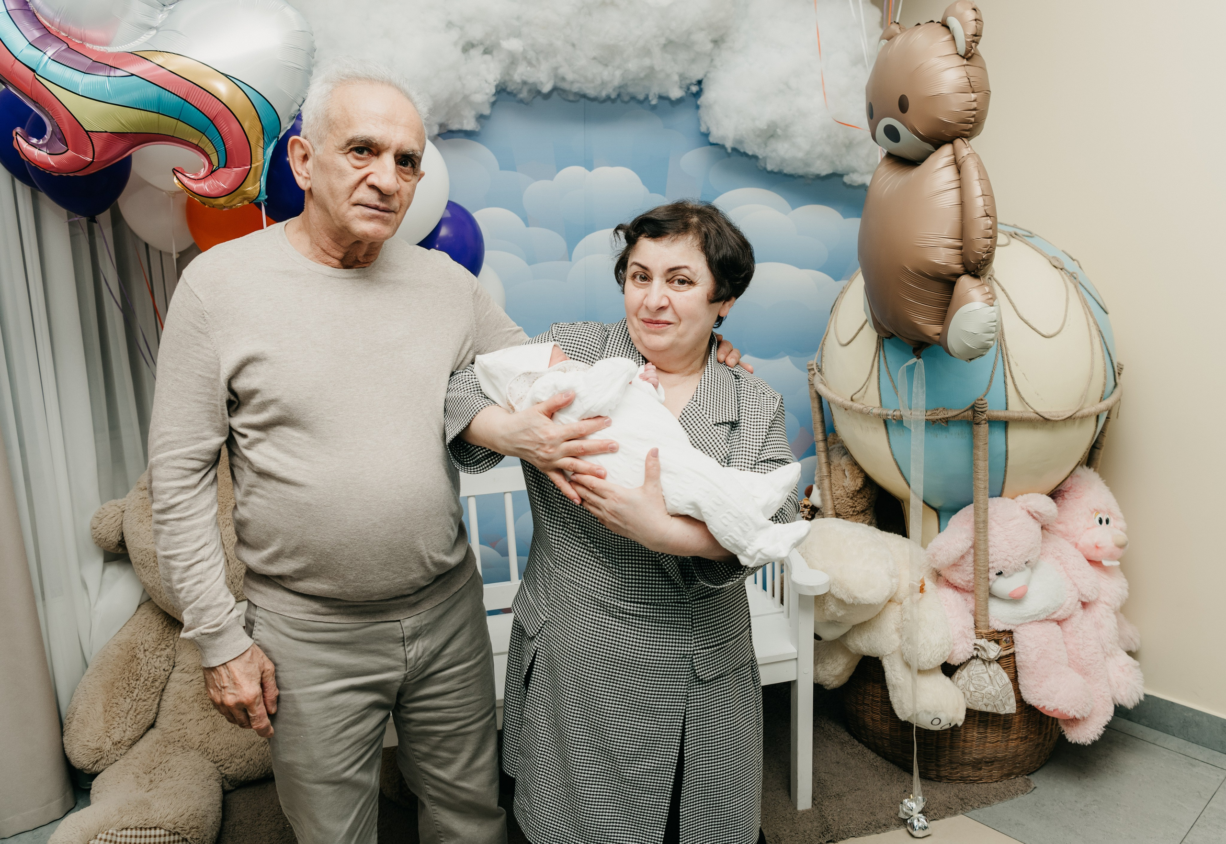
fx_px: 918
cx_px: 672
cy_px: 405
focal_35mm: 27
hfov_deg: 67.3
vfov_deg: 49.4
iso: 160
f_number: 4.5
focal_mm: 24
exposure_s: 1/160
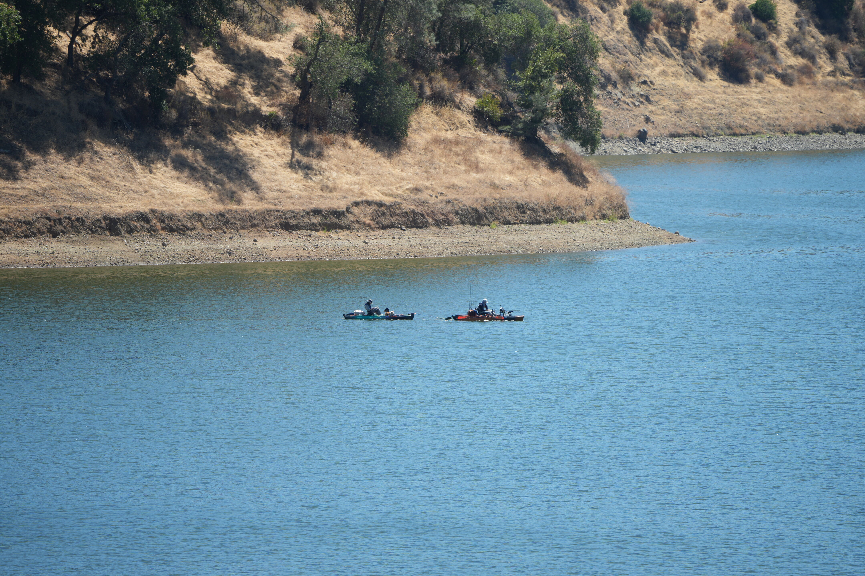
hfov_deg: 5.2
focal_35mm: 400
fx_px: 9610
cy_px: 288
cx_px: 432
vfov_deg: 3.4
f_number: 6.3
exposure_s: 1/320
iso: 160
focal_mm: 400
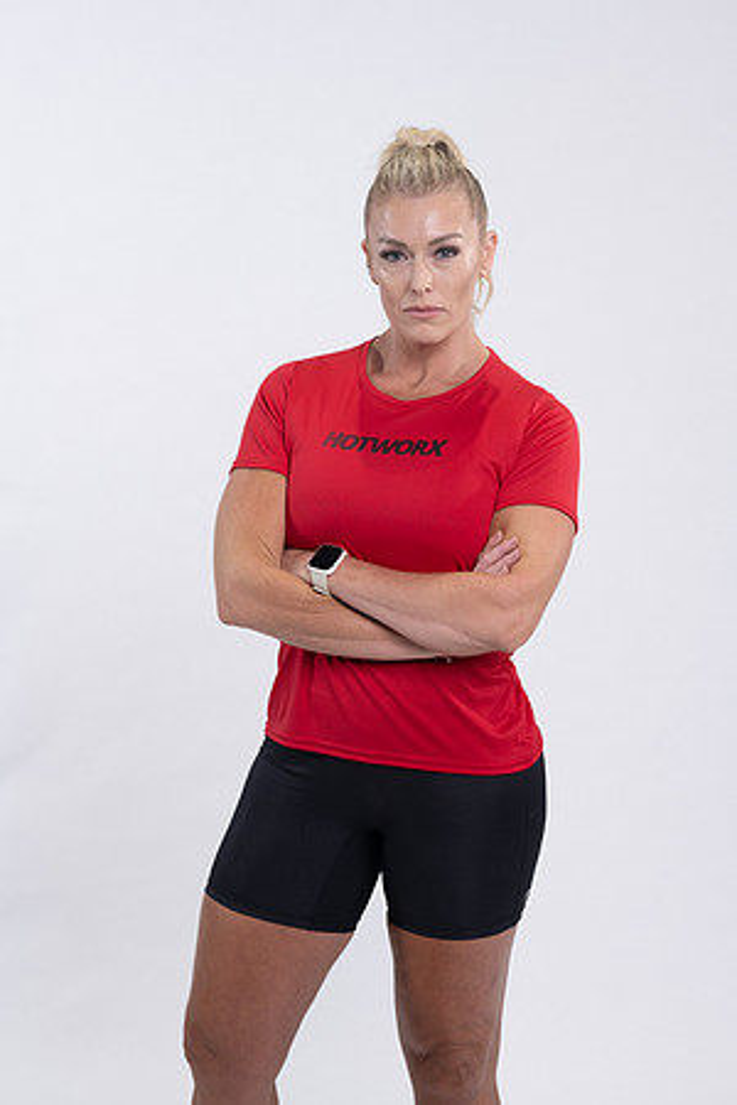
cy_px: 552
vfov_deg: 23.9
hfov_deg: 16.1
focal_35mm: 85
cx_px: 368
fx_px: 2610
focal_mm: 85
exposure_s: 1/125
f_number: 4
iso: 200
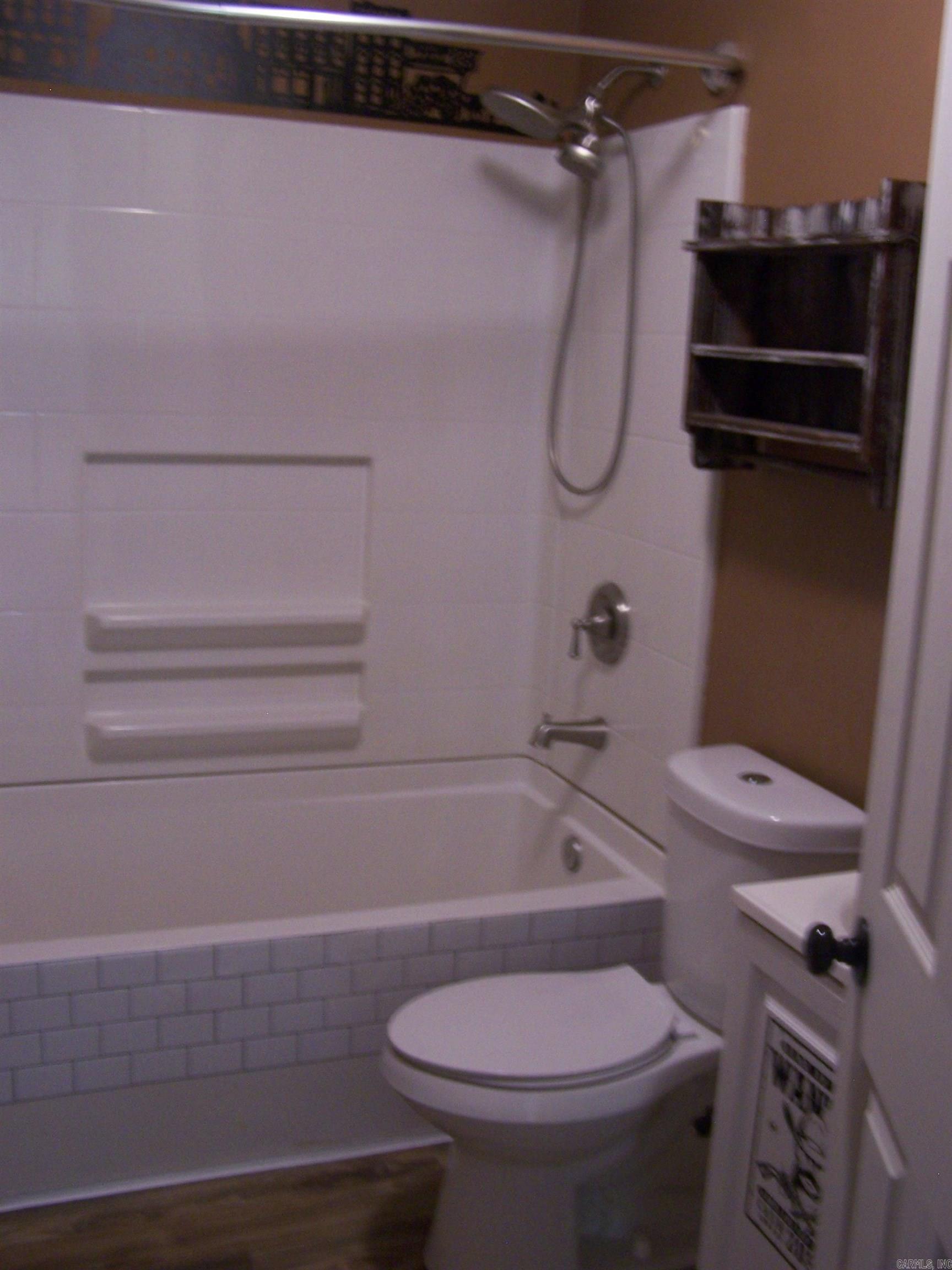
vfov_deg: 49.0
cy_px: 635
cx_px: 476
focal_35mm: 38
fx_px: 1393
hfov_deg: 37.7
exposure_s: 1/8
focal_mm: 6.3
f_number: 2.8
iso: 140
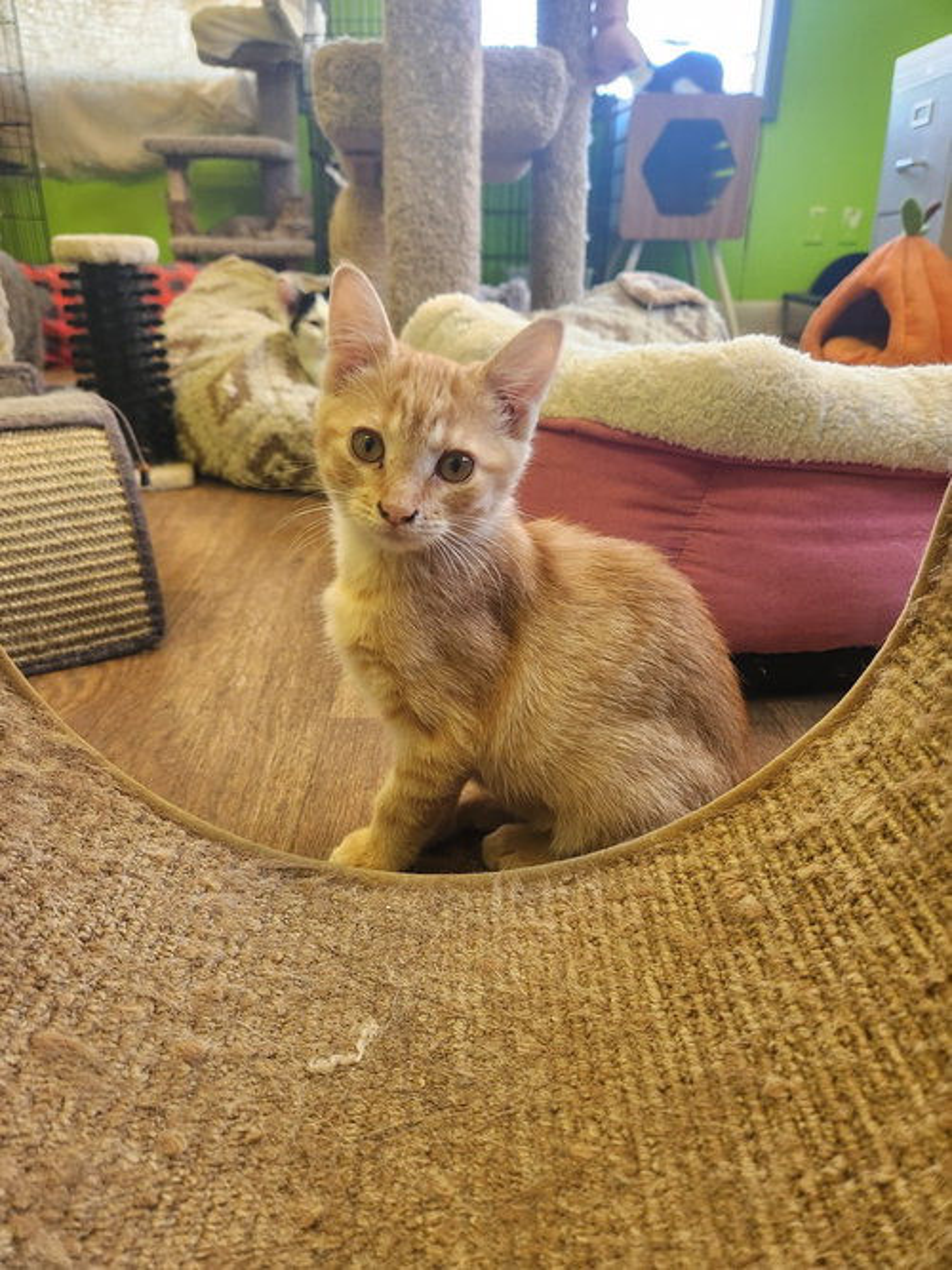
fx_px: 844
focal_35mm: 23
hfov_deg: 58.9
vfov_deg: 73.9
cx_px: 476
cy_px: 635
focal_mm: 5.4
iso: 250
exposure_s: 1/120
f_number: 1.8
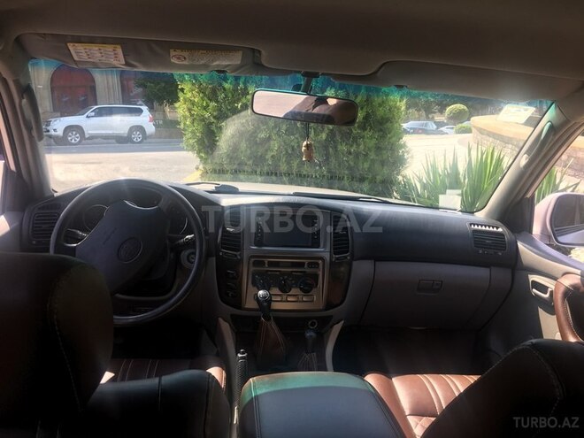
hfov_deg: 61.7
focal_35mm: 29
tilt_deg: -8.0
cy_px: 219
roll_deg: +3.6
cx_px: 292
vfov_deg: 48.2
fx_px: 489
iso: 25
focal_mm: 4.15
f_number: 2.2
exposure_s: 1/238
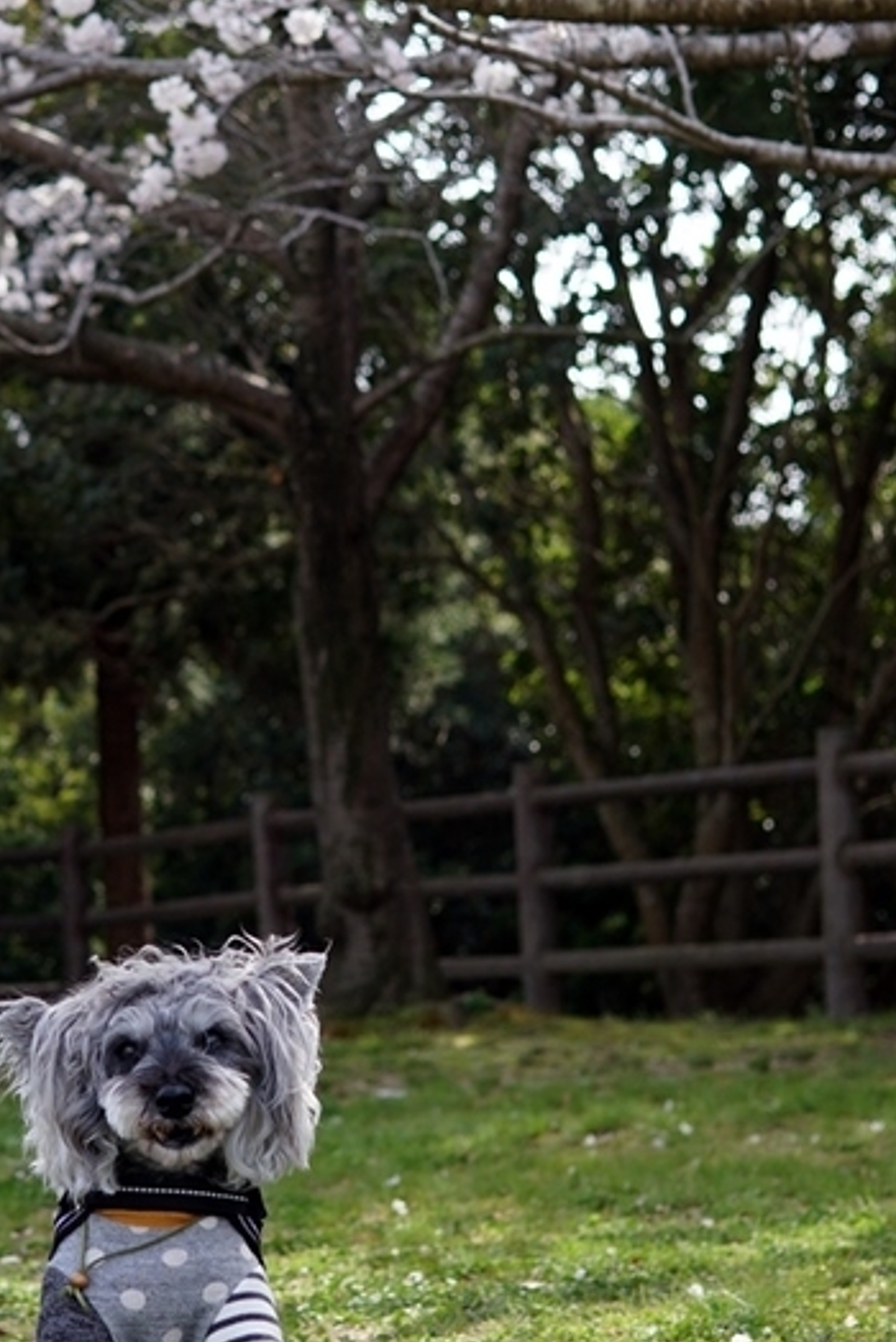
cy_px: 502
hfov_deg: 13.1
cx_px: 18
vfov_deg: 19.8
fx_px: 3840
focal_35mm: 103
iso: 200
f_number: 2.8
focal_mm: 30
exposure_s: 1/1000
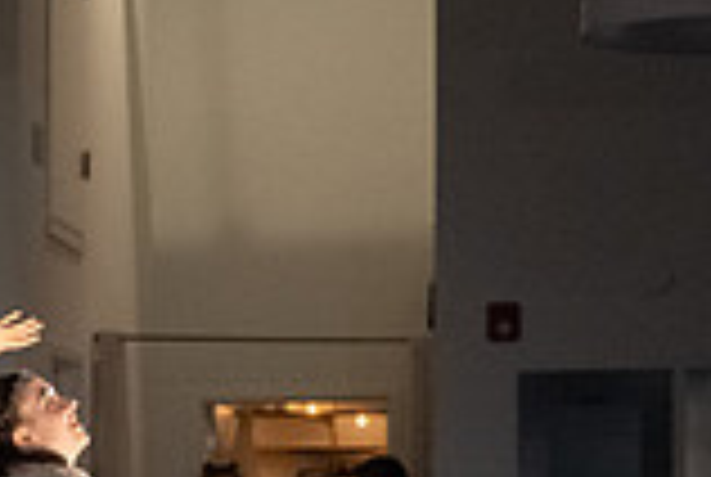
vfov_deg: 7.2
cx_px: -237
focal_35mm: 189
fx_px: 3740
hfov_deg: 10.6
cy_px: 652
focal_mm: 43
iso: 6400
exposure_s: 1/400
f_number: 4
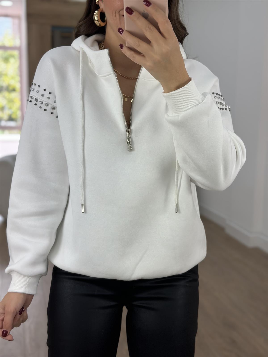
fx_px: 495
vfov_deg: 39.7
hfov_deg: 30.3
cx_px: 134
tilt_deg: -32.1
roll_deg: +1.2
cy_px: 178
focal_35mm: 48
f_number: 1.78
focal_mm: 6.86
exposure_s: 1/564
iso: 80
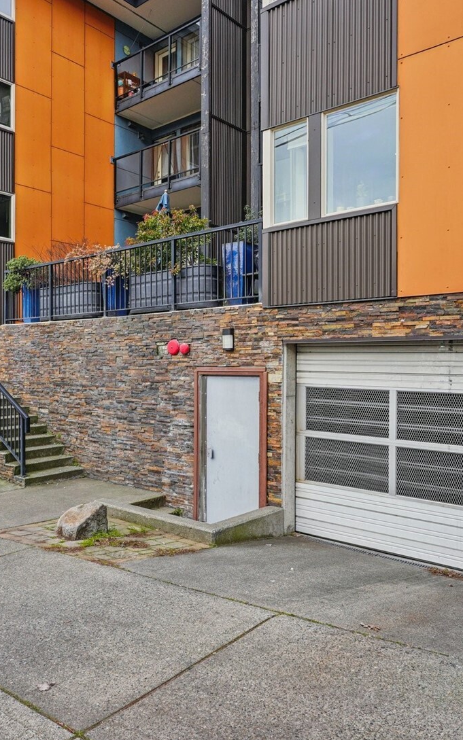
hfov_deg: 46.0
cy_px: 373
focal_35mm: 27
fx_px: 545
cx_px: 211
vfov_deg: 68.4
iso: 250
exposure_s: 1/125
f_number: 8
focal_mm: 17
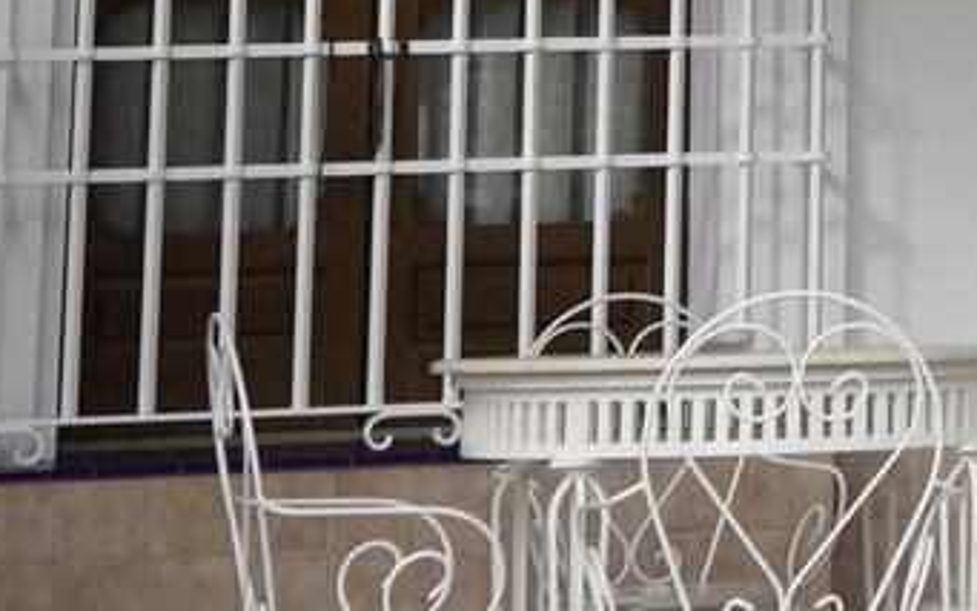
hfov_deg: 10.2
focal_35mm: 196
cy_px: -1241
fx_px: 5218
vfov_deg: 6.2
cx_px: 1679
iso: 100
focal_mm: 32
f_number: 7.1
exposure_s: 1/160
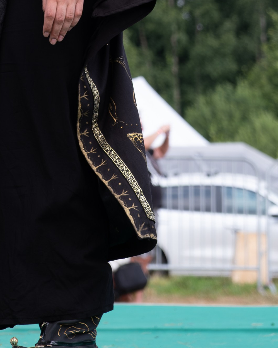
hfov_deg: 6.4
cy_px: -102
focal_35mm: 240
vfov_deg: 8.0
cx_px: -52
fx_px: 2468
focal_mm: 55
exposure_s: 1/800
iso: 200
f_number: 4
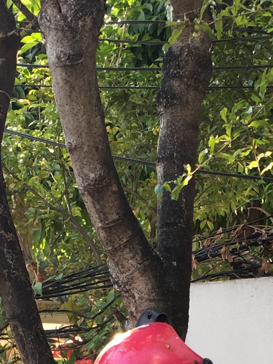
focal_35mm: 118
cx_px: 138
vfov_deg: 15.9
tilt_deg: -5.6
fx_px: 1241
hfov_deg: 12.6
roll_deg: +1.7
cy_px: 471
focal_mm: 4.15
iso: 32
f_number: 2.2
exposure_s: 1/100
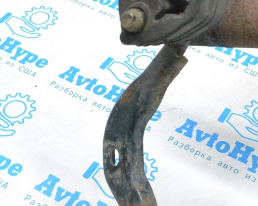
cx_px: 191
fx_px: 572
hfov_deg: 25.1
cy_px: 67
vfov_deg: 20.3
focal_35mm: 75
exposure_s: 1/160
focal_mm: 30
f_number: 9
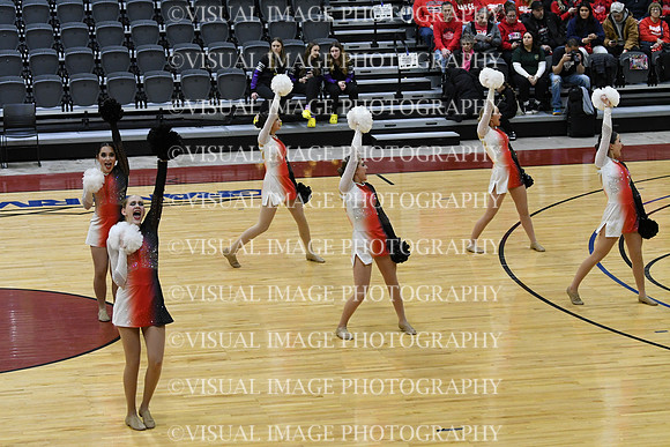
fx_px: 1955
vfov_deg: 13.0
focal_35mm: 105
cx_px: 335
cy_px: 224
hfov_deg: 19.5
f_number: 4
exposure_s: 1/400
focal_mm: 70
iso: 4000
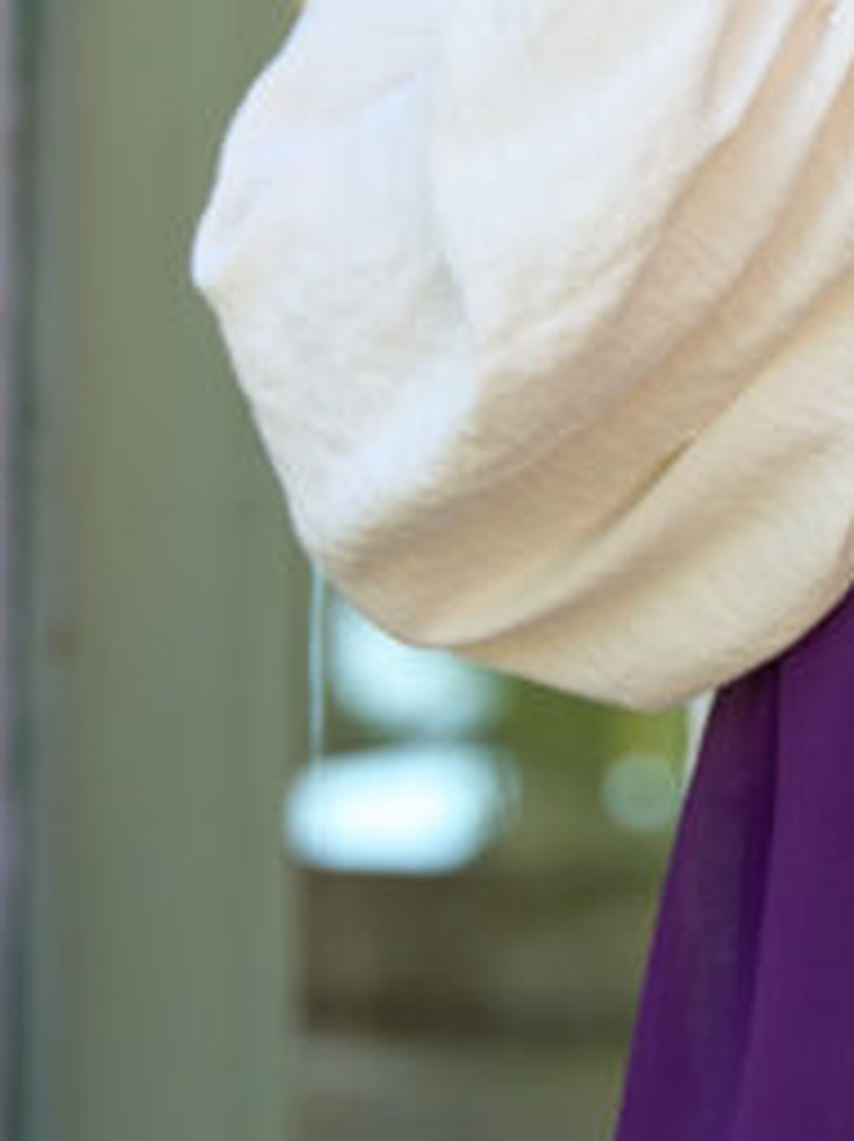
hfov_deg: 8.3
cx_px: 1185
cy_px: -492
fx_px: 5796
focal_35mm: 176
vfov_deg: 10.9
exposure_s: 1/500
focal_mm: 51.9
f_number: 2.8
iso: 400
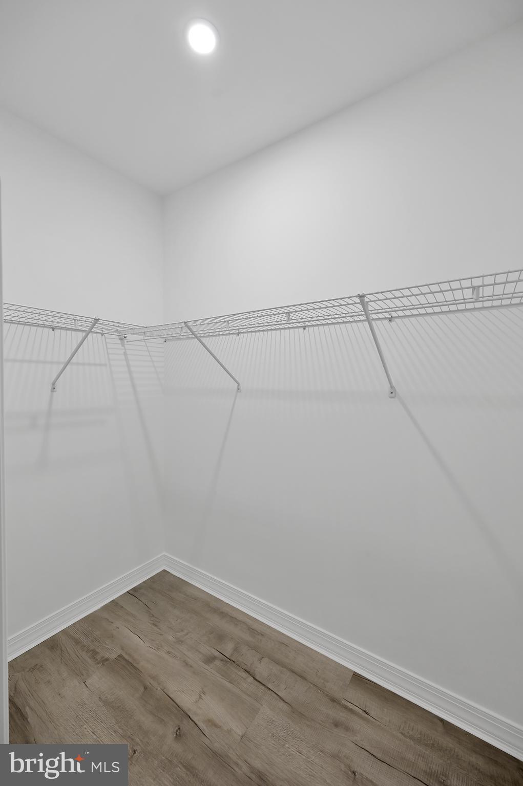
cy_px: 393
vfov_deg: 104.3
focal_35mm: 14
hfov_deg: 81.1
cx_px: 262
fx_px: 306
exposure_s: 1/25
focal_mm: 14
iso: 200
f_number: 5
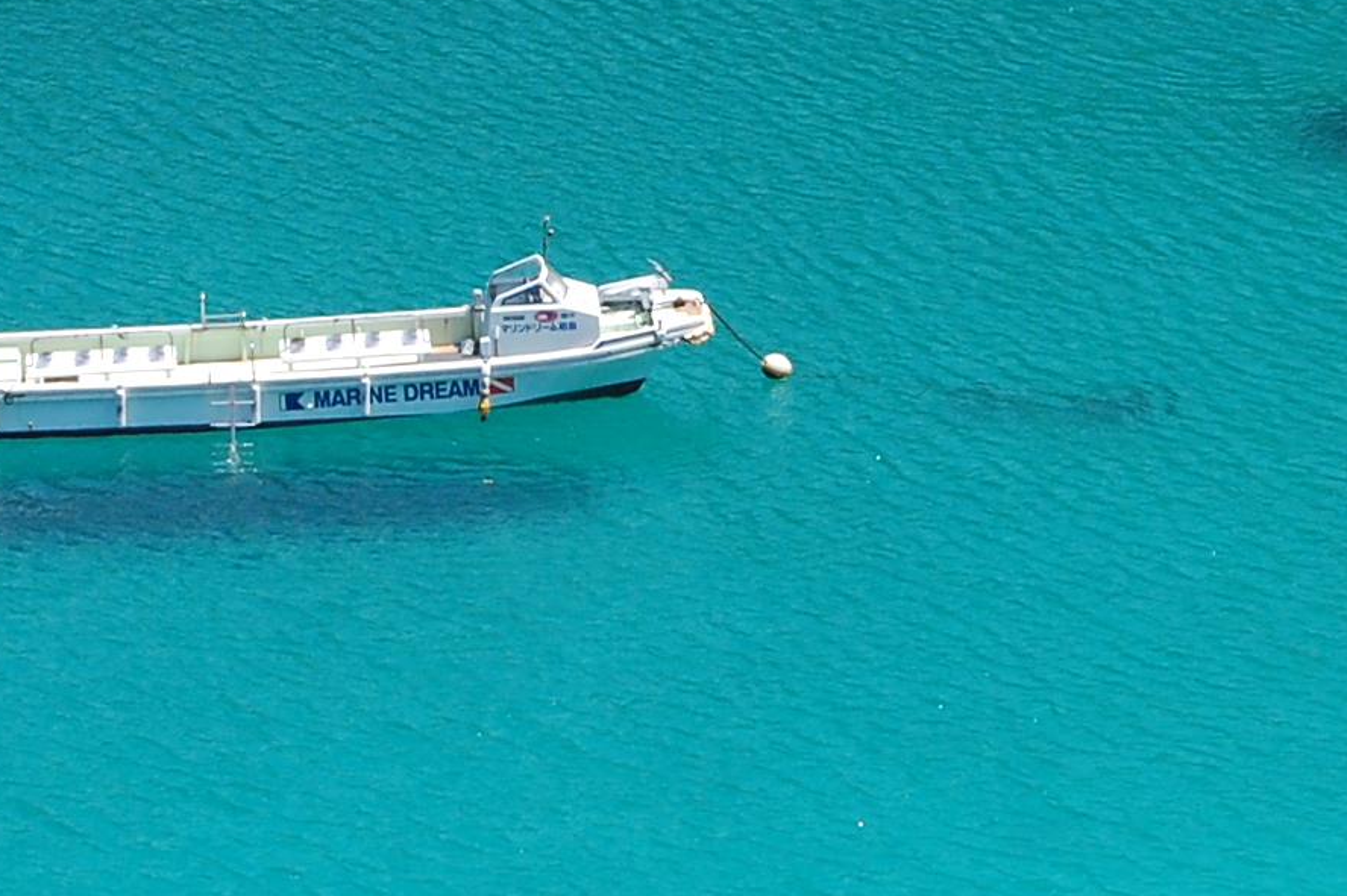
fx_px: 9498
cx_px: 1071
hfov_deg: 8.1
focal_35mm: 254
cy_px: -83
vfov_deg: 5.4
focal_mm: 50
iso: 400
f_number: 10
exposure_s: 1/200
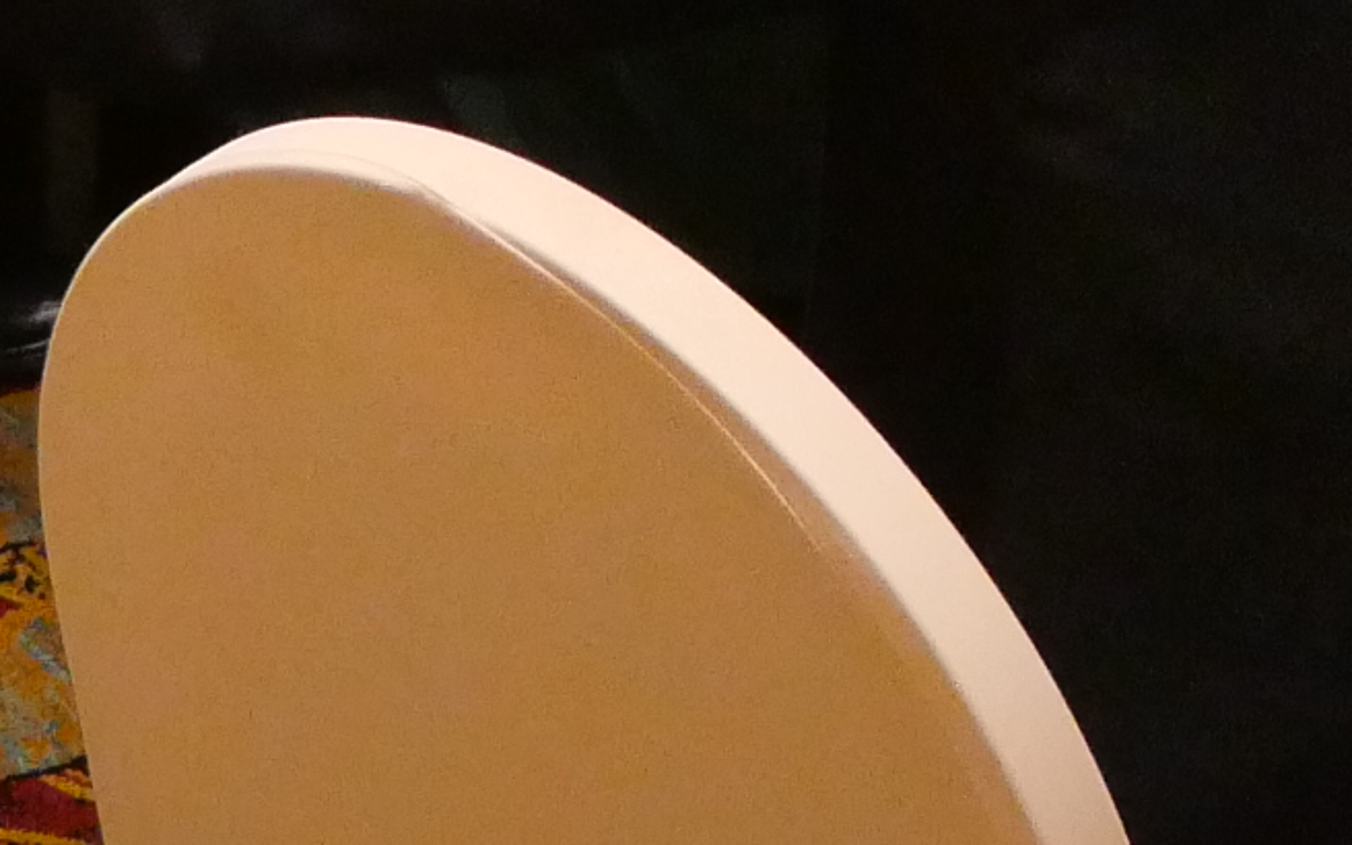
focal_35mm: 179
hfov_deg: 11.6
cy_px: -1515
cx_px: 1286
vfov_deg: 6.8
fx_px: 6596
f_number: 4.5
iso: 3200
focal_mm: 15
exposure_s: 1/160
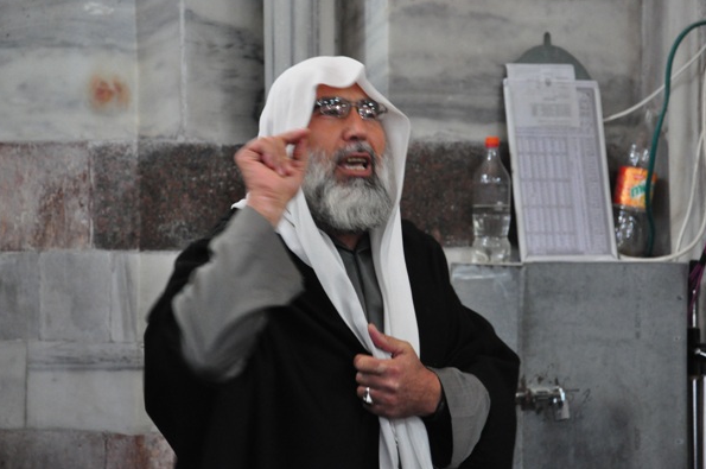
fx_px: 3320
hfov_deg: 12.1
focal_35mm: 170
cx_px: 368
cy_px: 221
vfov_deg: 8.1
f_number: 5.6
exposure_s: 1/15
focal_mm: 105
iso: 2000
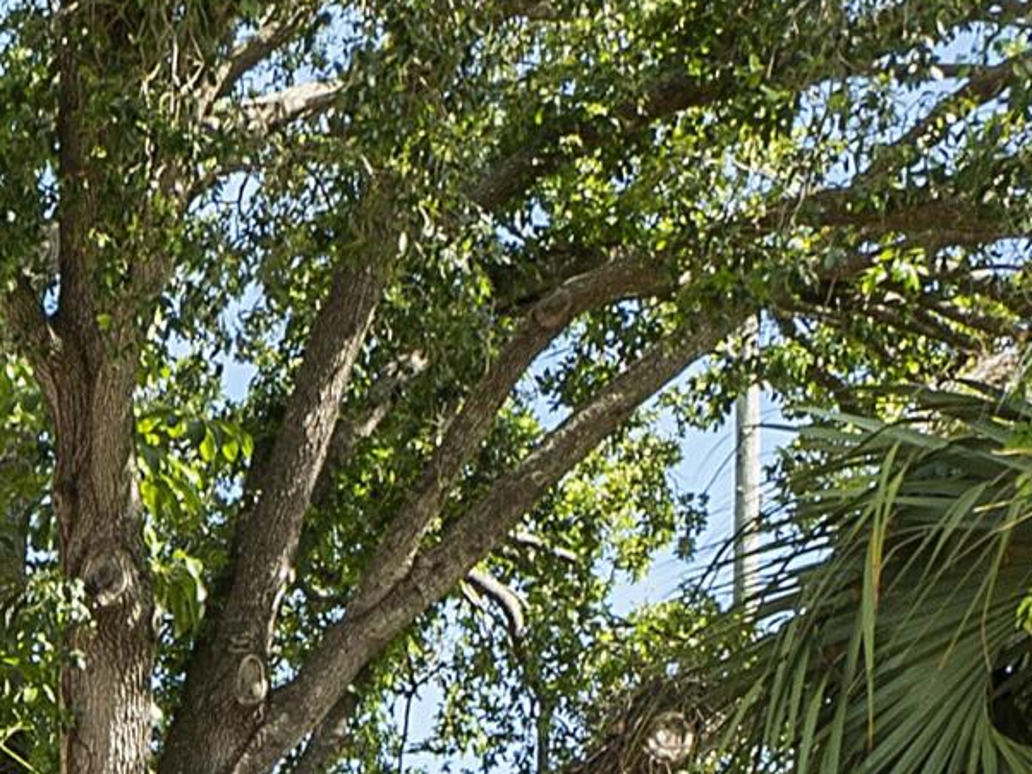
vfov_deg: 16.6
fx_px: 2147
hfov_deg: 24.0
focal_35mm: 72
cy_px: 1450
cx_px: -285
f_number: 11
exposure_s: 1/60
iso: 100
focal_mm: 10
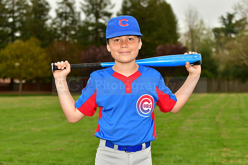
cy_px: 82
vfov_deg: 13.0
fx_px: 723
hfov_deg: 19.5
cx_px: 124
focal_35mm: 105
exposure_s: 1/1000
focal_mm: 70
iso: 400
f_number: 5
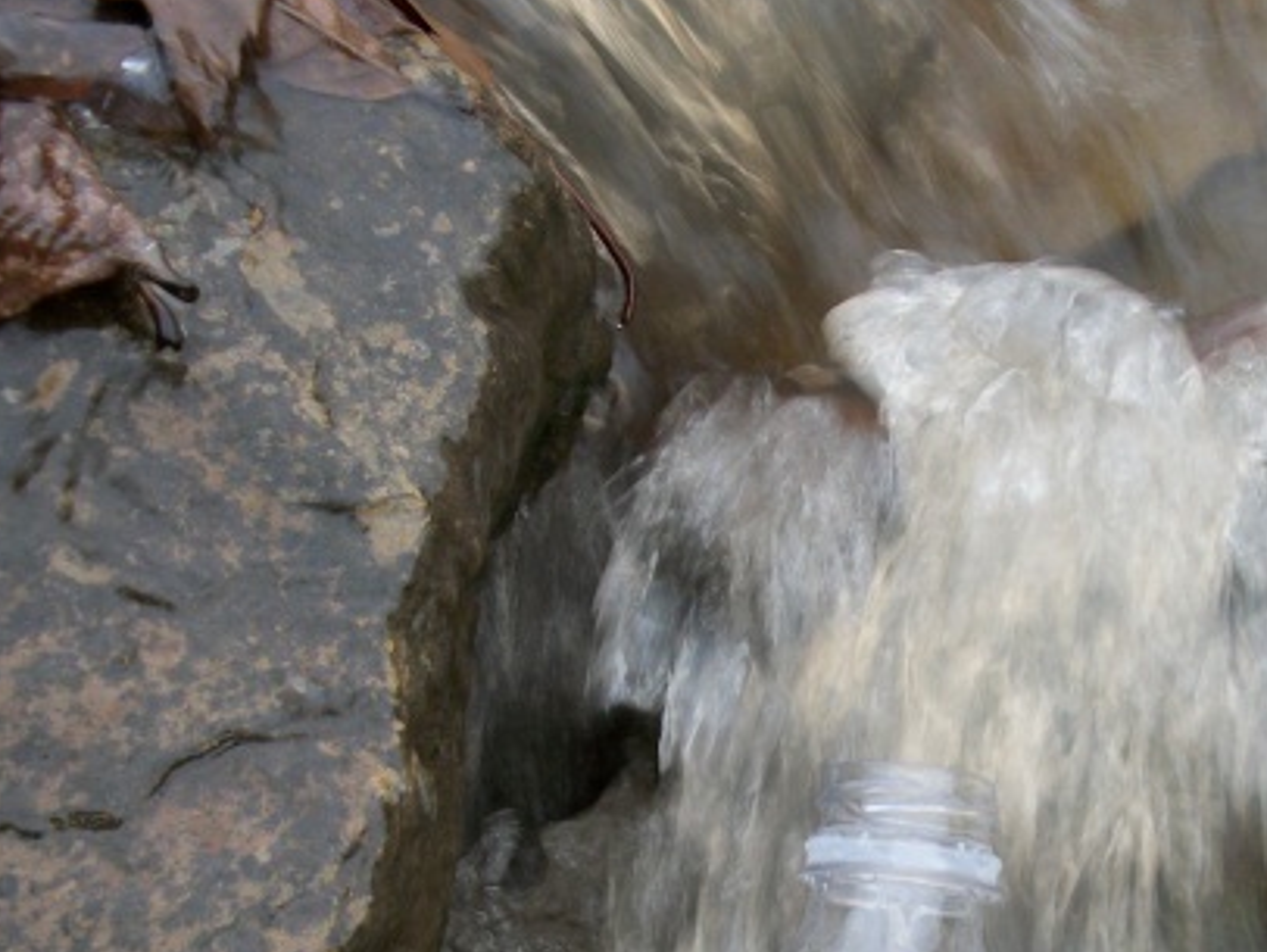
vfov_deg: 22.8
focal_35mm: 63
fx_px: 2307
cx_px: 899
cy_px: 846
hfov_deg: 30.4
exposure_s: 1/60
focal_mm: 5.7
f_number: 2.9
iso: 80
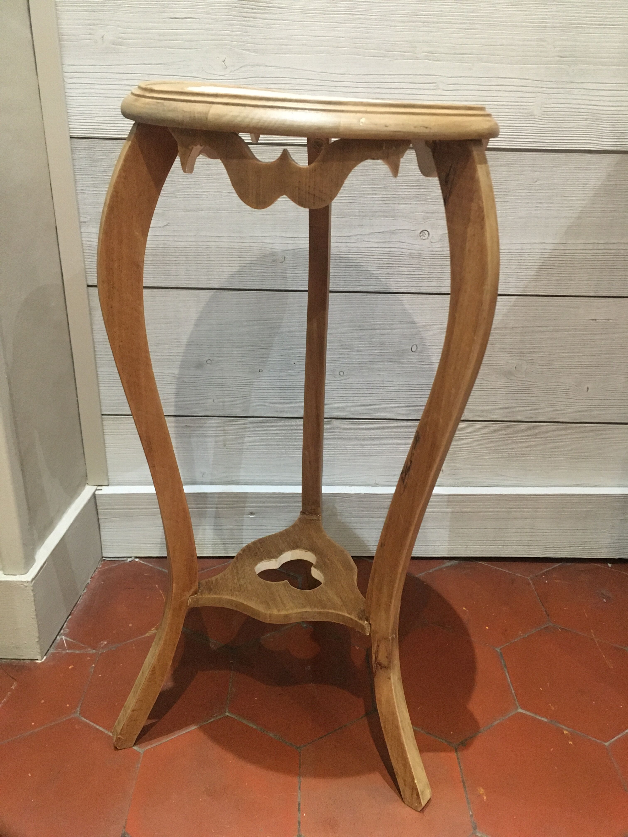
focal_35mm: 29
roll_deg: -1.7
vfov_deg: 61.7
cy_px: 418
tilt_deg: -24.1
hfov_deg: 48.2
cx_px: 314
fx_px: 701
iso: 250
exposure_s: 1/17
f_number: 2.2
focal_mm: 4.15
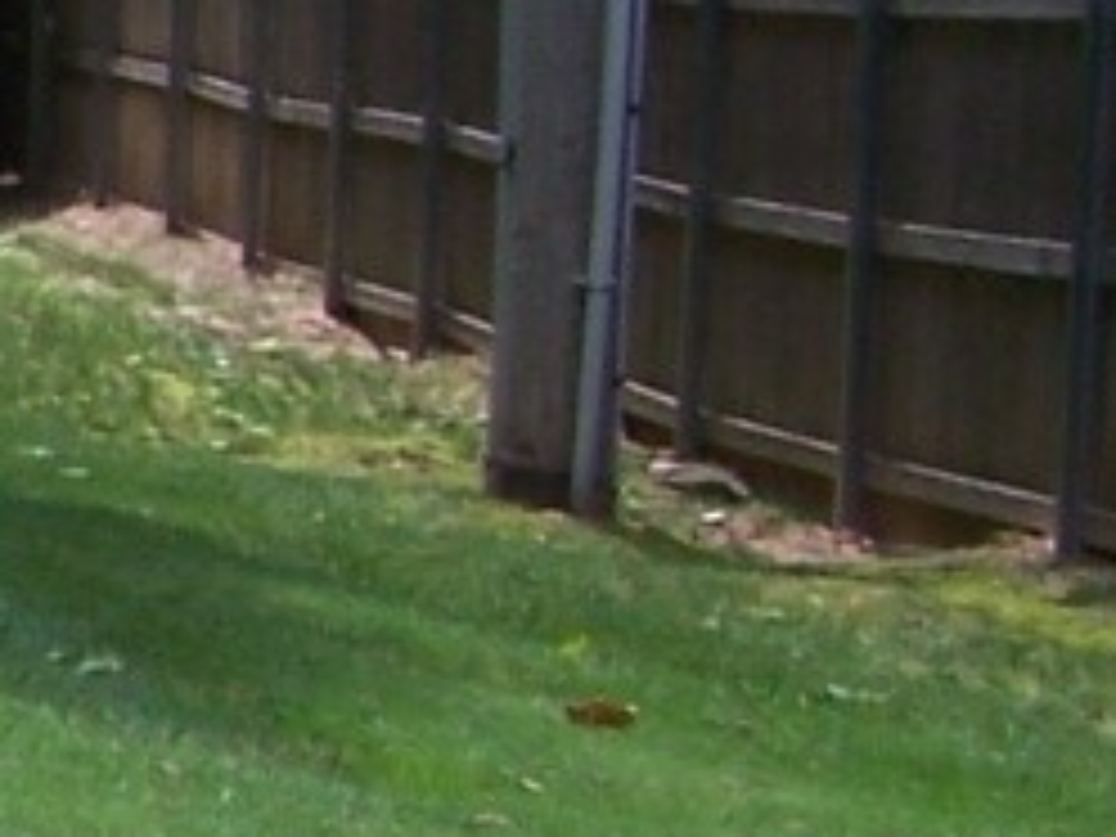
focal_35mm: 238
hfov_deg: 7.6
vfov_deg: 6.2
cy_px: 711
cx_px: -1737
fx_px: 7673
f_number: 2.8
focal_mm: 6.3
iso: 80
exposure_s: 1/800
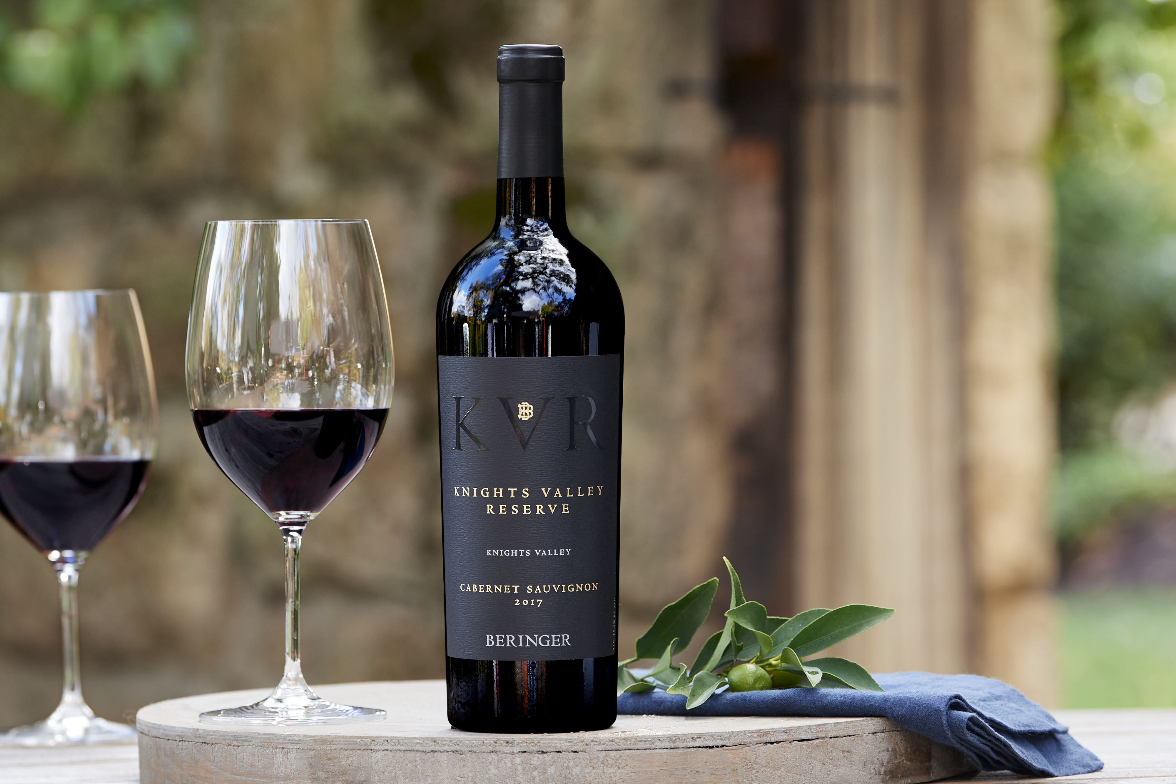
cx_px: 600
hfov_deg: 11.7
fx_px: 5749
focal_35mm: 176
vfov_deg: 7.8
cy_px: 293
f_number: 5.6
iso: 320
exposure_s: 1/100
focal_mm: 130
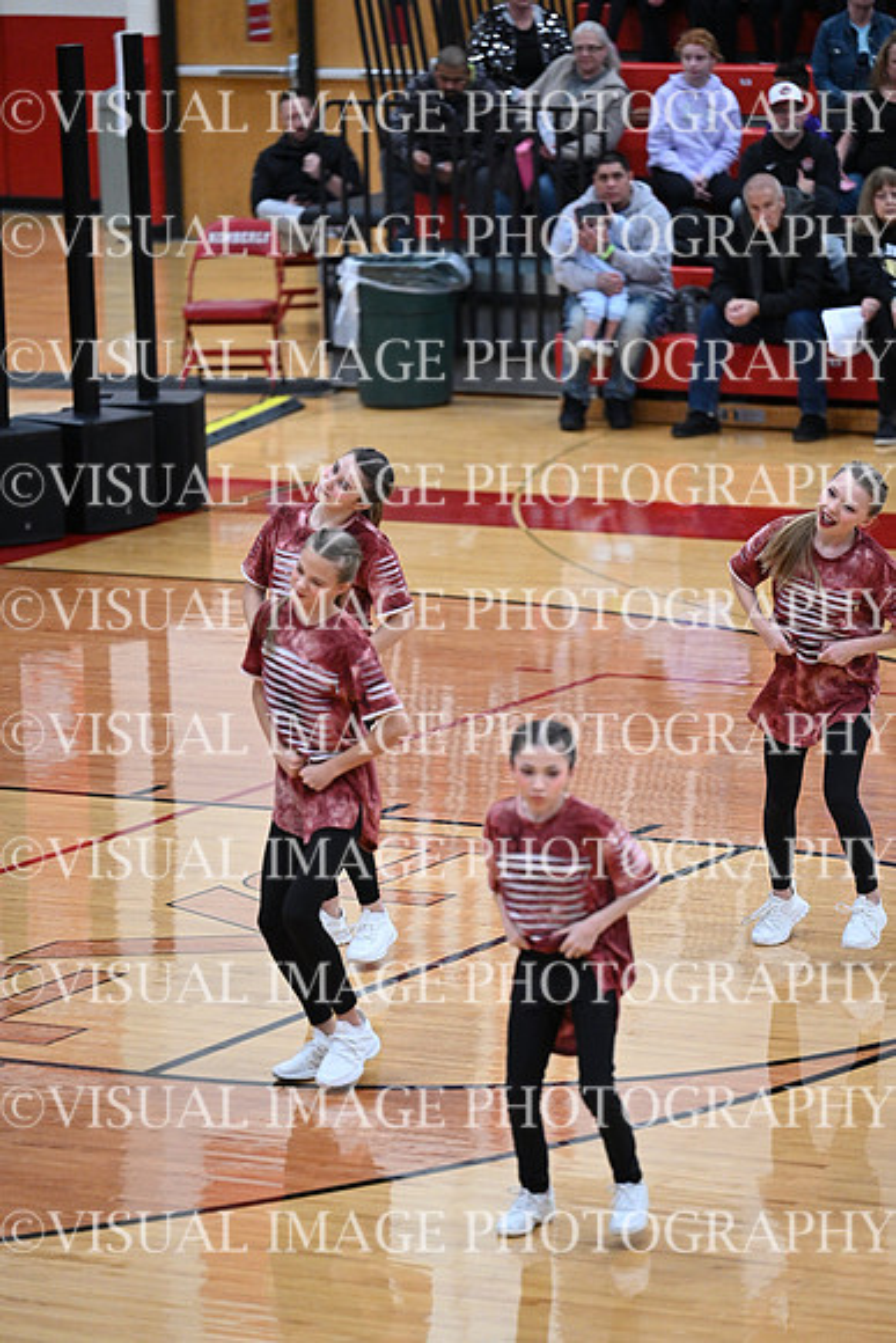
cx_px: 448
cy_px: 672
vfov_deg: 11.4
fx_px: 6715
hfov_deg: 7.6
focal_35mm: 180
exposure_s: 1/400
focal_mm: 180
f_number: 2.8
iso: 4000
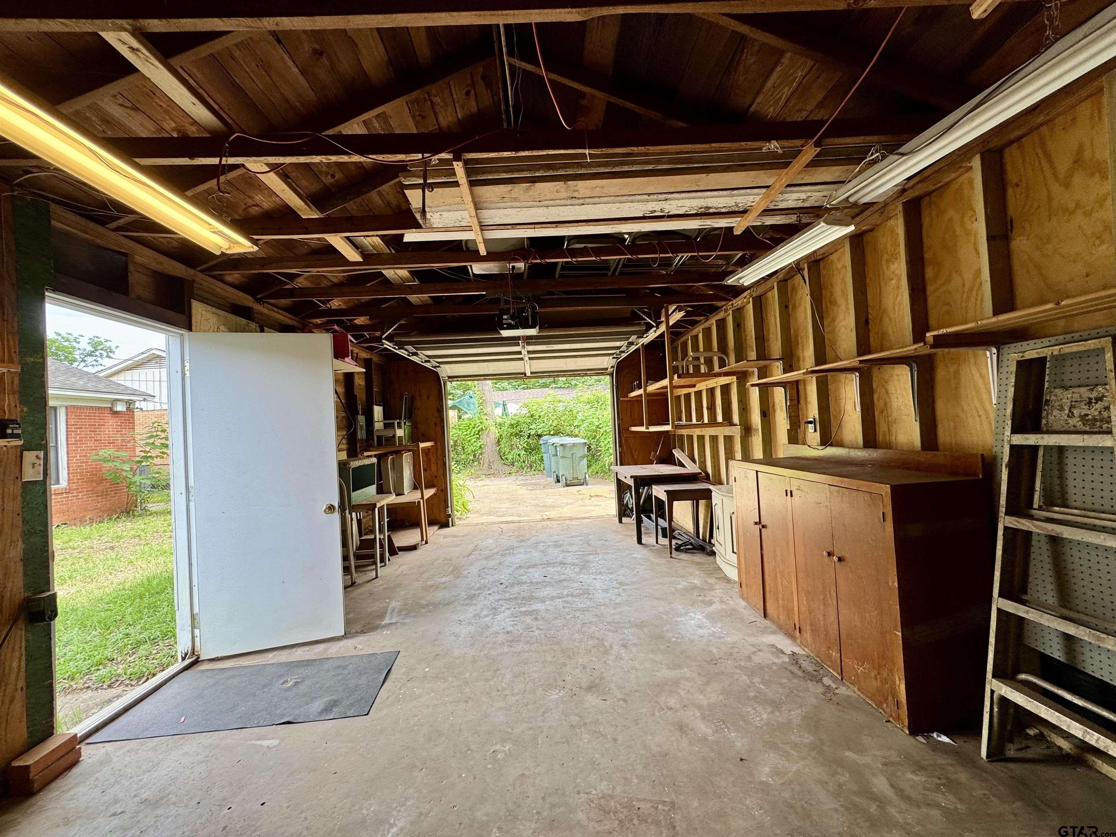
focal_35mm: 14
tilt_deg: +1.1
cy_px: 418
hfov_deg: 102.1
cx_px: 558
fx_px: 451
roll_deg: +2.6
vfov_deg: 85.7
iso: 50
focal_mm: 2.22
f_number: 2.2
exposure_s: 1/99
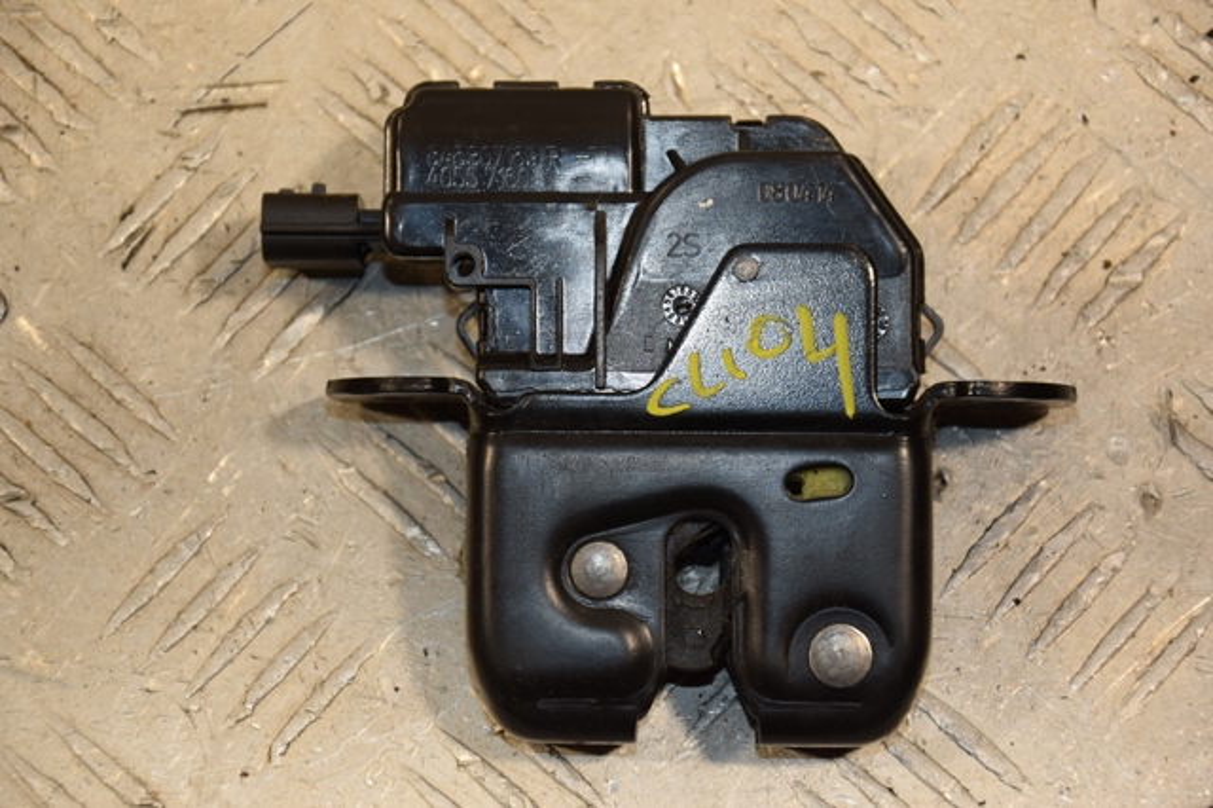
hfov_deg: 16.1
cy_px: 404
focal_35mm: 128
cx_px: 606
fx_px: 4294
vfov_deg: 10.7
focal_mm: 85
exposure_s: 1/200
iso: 800
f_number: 5.6
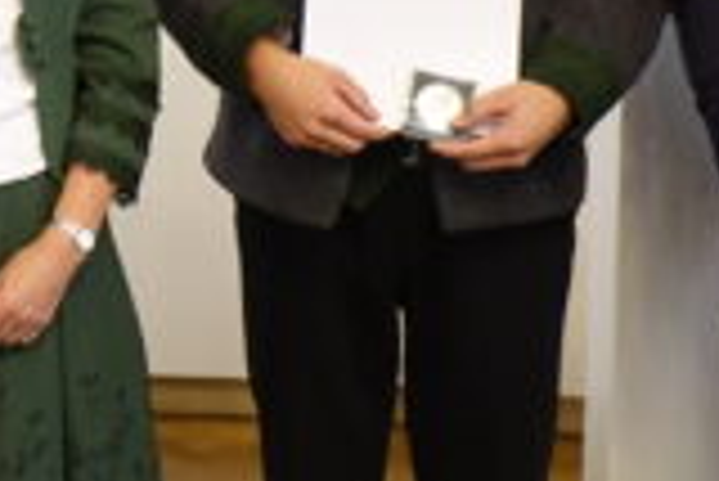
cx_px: -67
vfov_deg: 11.3
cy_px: -22
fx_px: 2399
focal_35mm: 120
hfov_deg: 16.5
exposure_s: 1/20
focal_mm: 11.56
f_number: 2.8
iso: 800
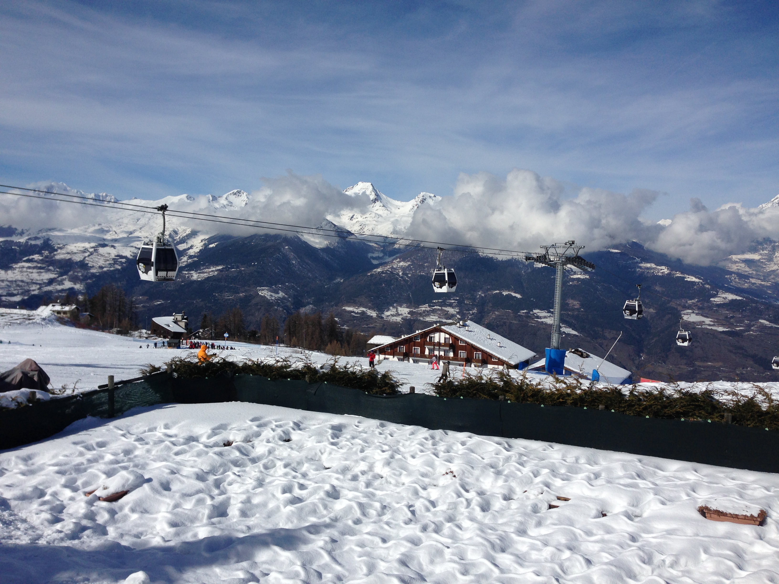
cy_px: 292
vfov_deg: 42.9
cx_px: 390
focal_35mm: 33
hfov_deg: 55.4
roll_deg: -1.2
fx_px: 743
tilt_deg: -2.3
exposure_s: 1/4926
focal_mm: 4.12
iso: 50
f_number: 2.4
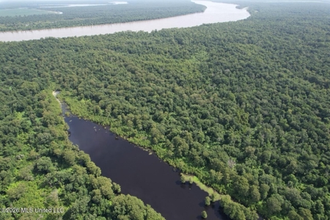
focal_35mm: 22
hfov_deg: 78.6
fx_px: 202
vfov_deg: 57.2
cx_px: 165
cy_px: 110
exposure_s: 1/800
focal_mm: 8.38
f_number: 2.8
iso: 110
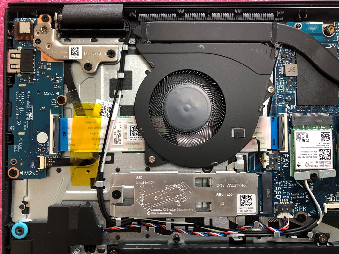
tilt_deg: -88.2
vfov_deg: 49.7
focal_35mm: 28
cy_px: 127
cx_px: 170
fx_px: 274
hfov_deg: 63.4
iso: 40
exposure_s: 1/20
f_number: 1.8
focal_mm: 3.99
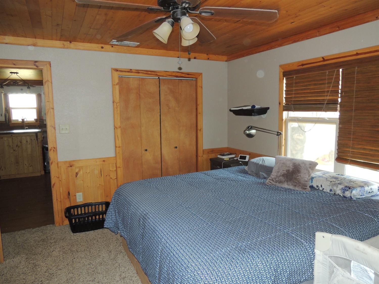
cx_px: 190
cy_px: 142
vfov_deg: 56.8
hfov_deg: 71.6
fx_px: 263
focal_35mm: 24
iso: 200
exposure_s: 1/30
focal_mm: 4.3
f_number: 3
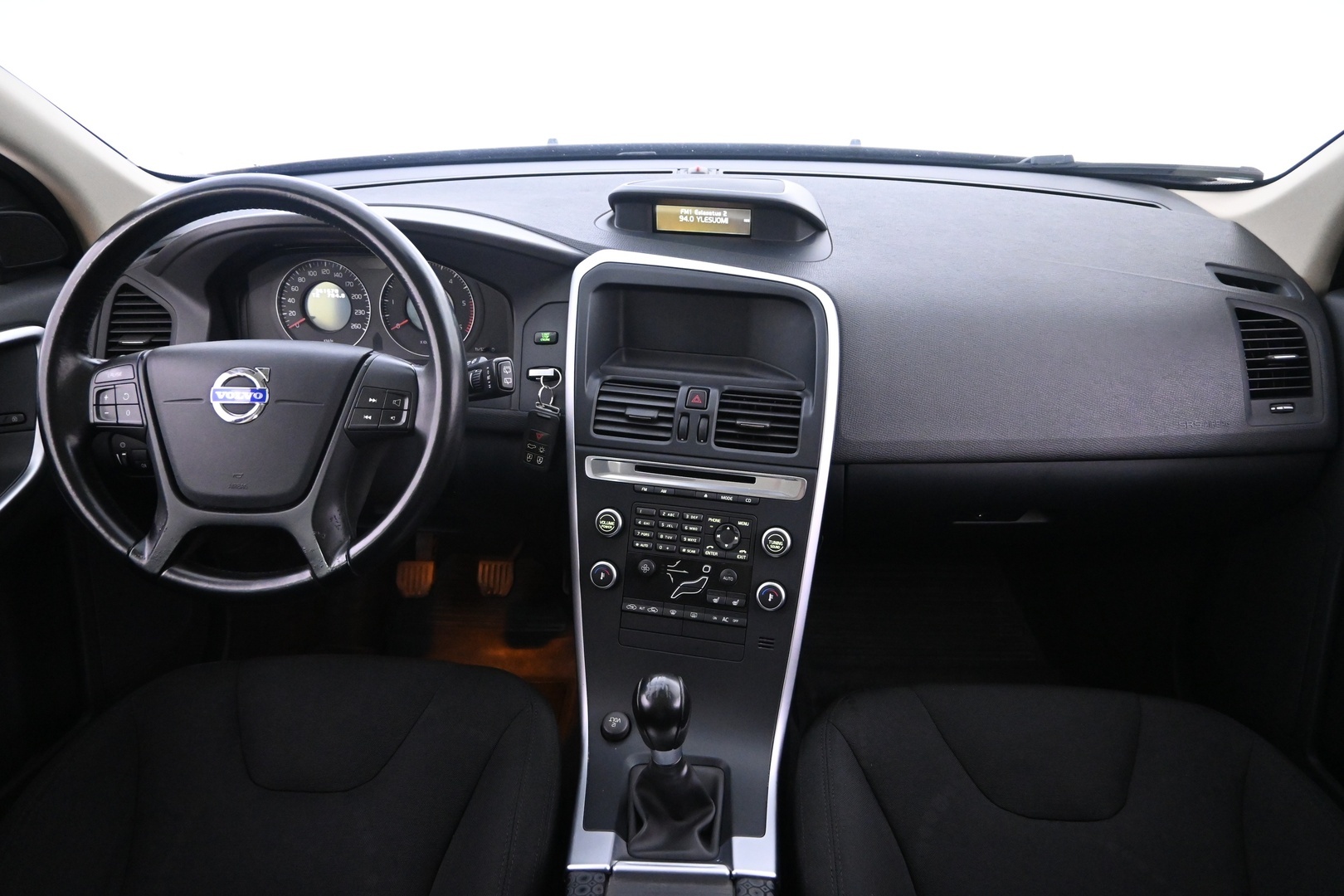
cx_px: 672
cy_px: 448
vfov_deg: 53.1
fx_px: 896
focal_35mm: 24
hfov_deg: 73.7
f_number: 3.5
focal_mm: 16
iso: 4000
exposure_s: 1/20
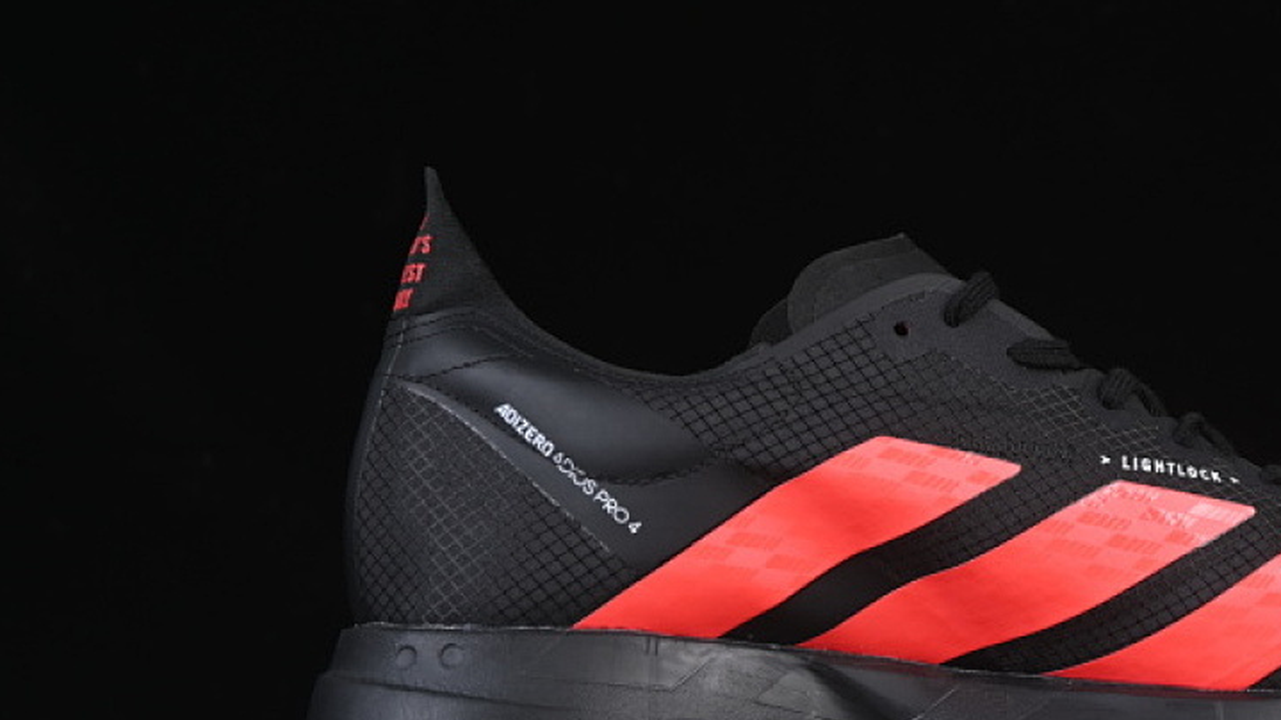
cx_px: 959
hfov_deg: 18.1
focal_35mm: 118
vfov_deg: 10.3
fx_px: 4007
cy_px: 454
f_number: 6.3
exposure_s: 1/60
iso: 160
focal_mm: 50
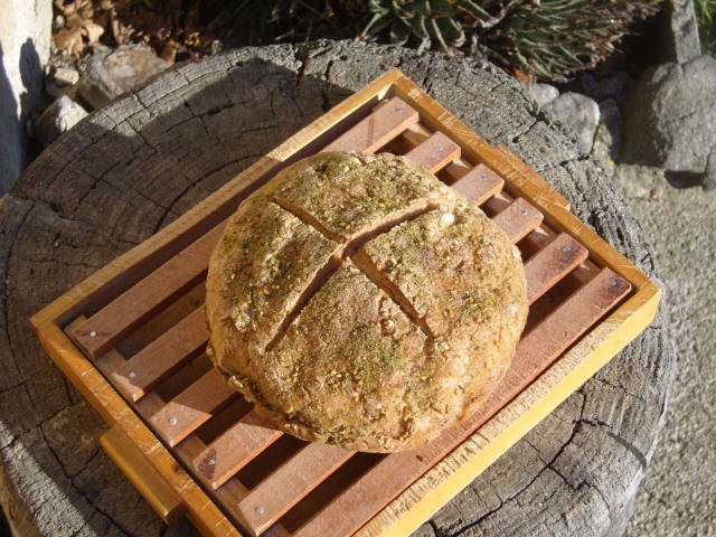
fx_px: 1282
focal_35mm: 62
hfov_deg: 31.2
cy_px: 268
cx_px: 358
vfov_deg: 23.7
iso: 80
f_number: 9.7
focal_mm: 13
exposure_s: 1/90
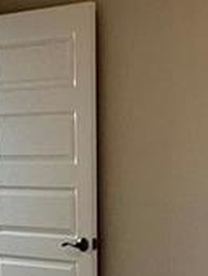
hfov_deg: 15.0
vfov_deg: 18.5
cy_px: 362
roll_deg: -1.1
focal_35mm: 98
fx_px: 782
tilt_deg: -12.3
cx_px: 176
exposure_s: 1/120
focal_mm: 2.22
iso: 160
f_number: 2.2
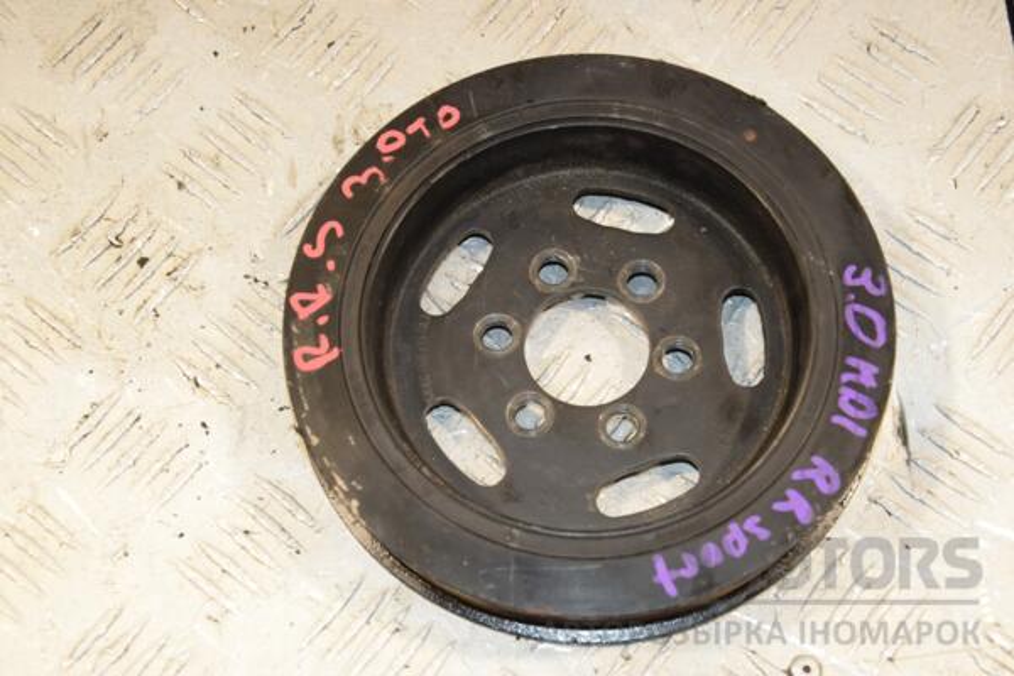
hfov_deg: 28.1
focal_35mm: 72
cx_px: 507
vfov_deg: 18.9
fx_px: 2028
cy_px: 338
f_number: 6.3
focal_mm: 48
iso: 800
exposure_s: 1/200
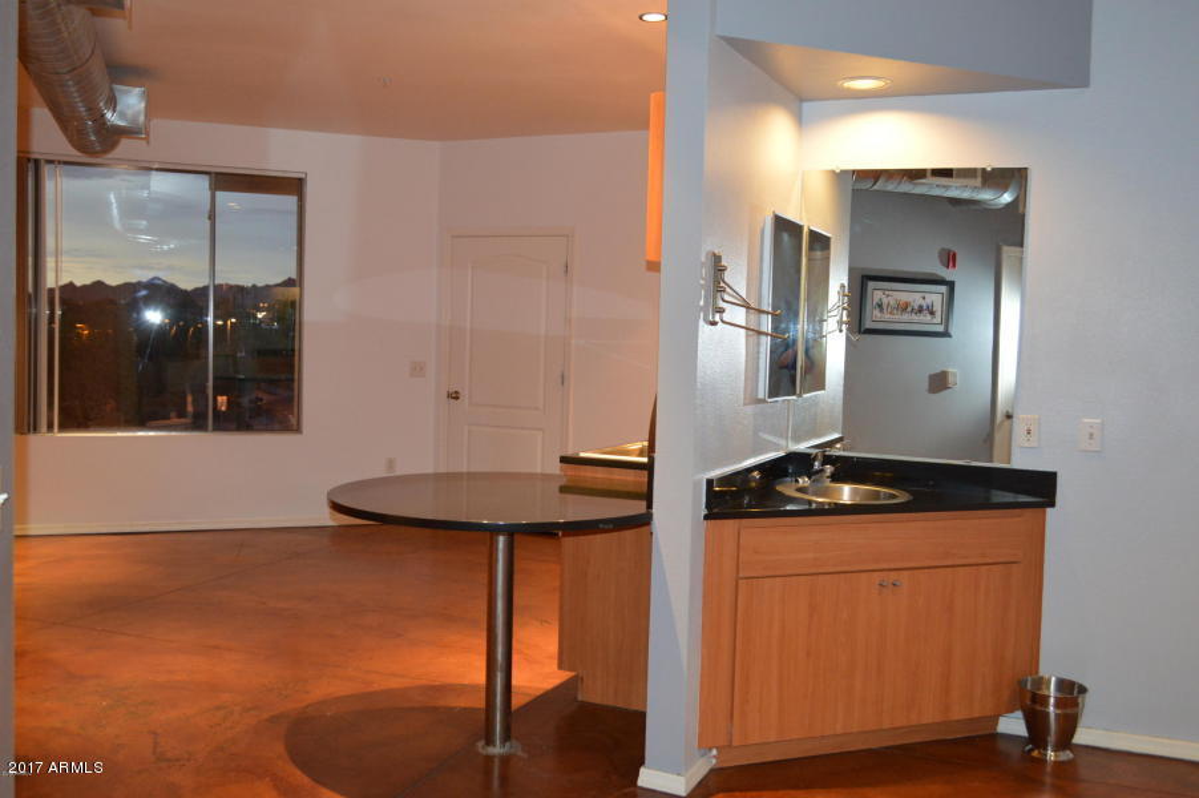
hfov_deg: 57.3
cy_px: 399
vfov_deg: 39.9
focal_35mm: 33
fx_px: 1098
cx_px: 600
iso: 1400
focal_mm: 22
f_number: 4
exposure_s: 1/30
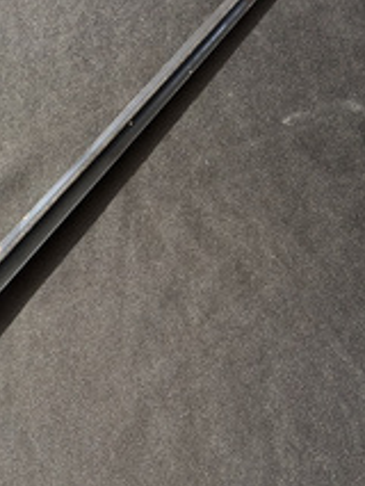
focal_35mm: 82
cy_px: 233
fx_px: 1152
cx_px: 92
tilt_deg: -71.0
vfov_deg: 23.8
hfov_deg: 17.9
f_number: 1.78
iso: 400
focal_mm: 6.76
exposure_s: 1/33
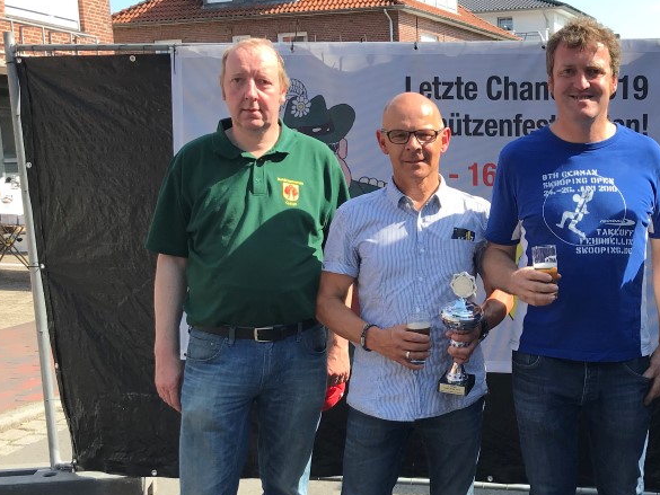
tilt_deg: -7.1
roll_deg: +1.5
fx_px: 934
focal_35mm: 49
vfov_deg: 29.6
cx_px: 564
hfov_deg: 37.0
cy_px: 285
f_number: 1.8
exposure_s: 1/818
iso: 20
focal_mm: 3.99
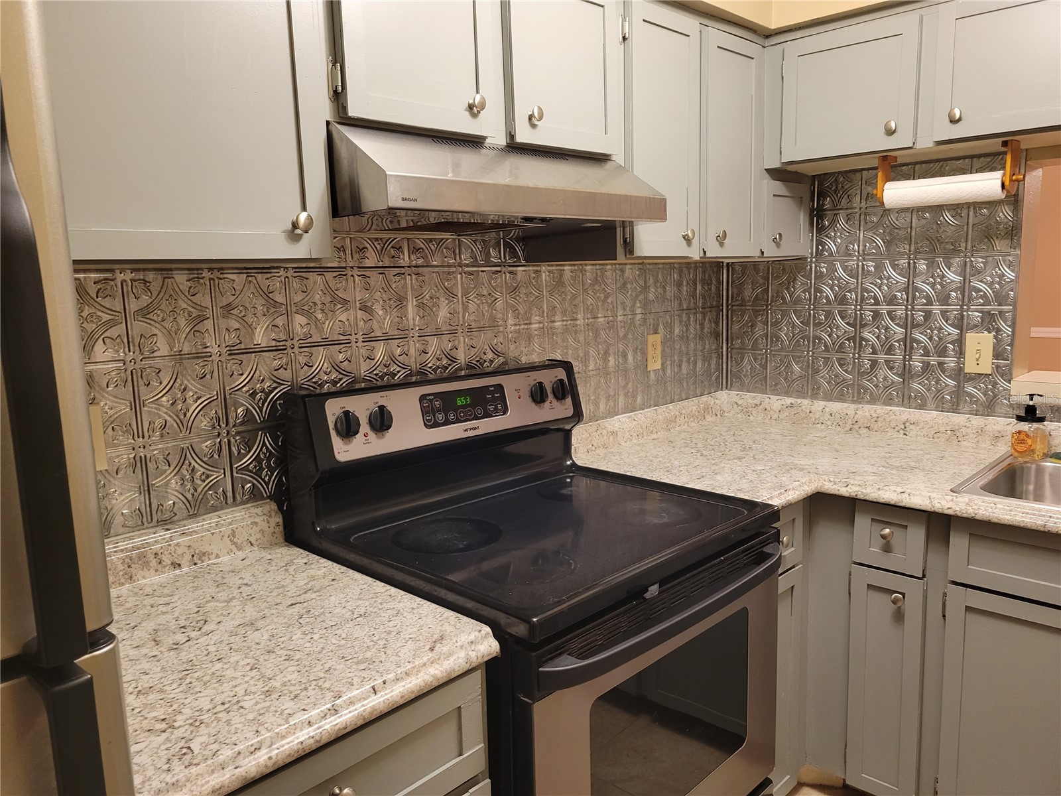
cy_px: 398
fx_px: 797
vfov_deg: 53.1
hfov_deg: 67.3
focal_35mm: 26
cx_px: 530
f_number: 1.8
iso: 320
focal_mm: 5.4
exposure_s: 1/40
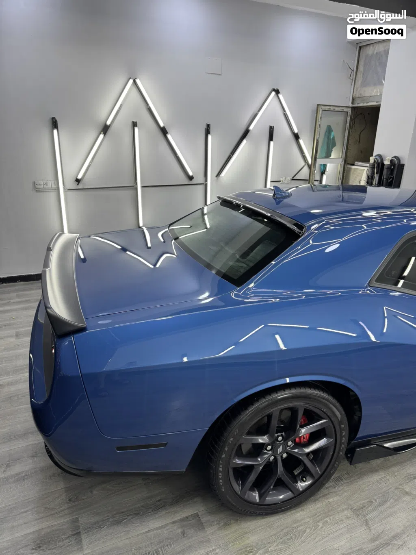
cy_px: 278
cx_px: 208
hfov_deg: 56.8
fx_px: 385
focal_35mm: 24
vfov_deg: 71.6
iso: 64
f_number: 1.78
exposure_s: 1/121
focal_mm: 6.76
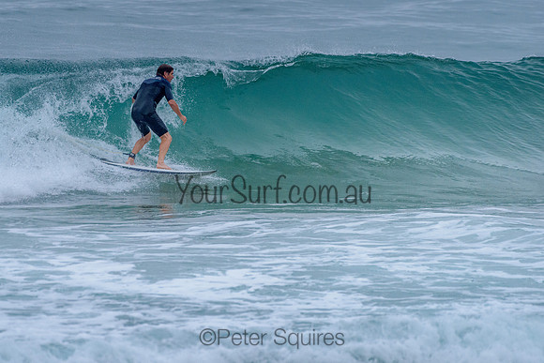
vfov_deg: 2.2
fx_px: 9263
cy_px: 157
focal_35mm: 613
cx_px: 213
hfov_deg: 3.4
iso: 1400
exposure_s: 1/2000
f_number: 5.6
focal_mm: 500
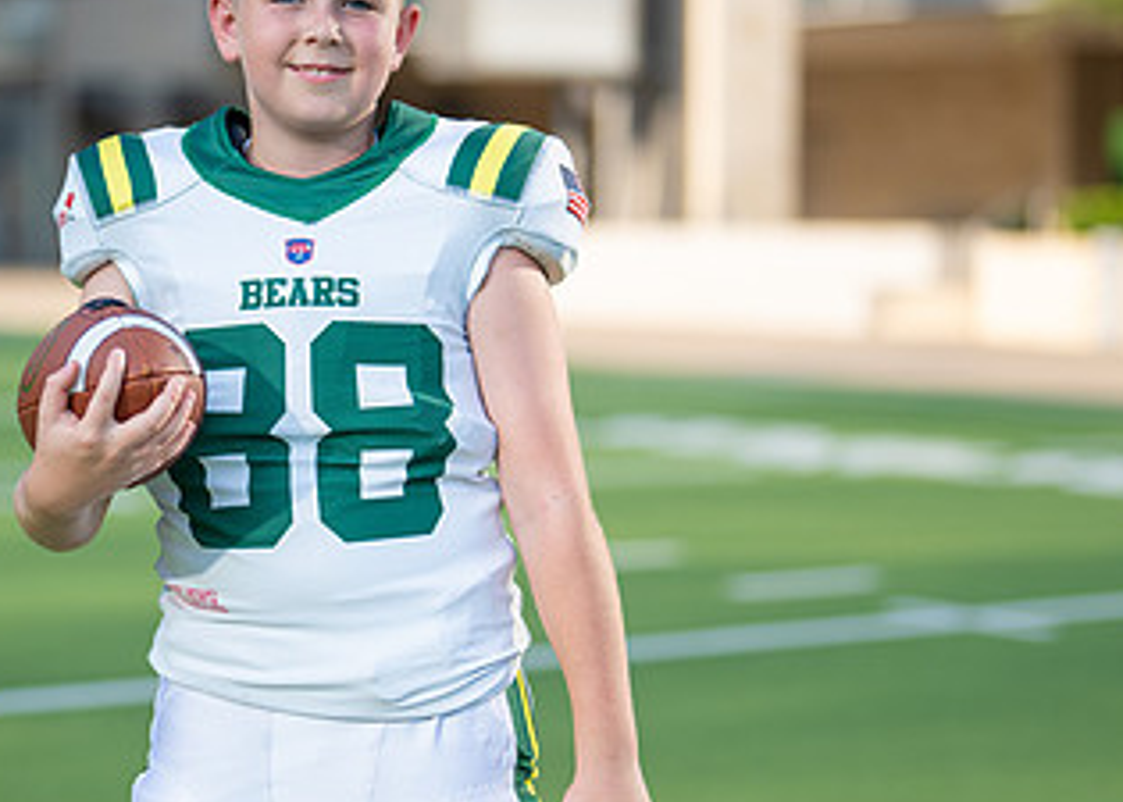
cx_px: 347
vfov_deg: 12.7
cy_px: 367
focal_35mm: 113
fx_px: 3604
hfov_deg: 17.7
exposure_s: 1/3200
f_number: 1.2
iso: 100
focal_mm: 50
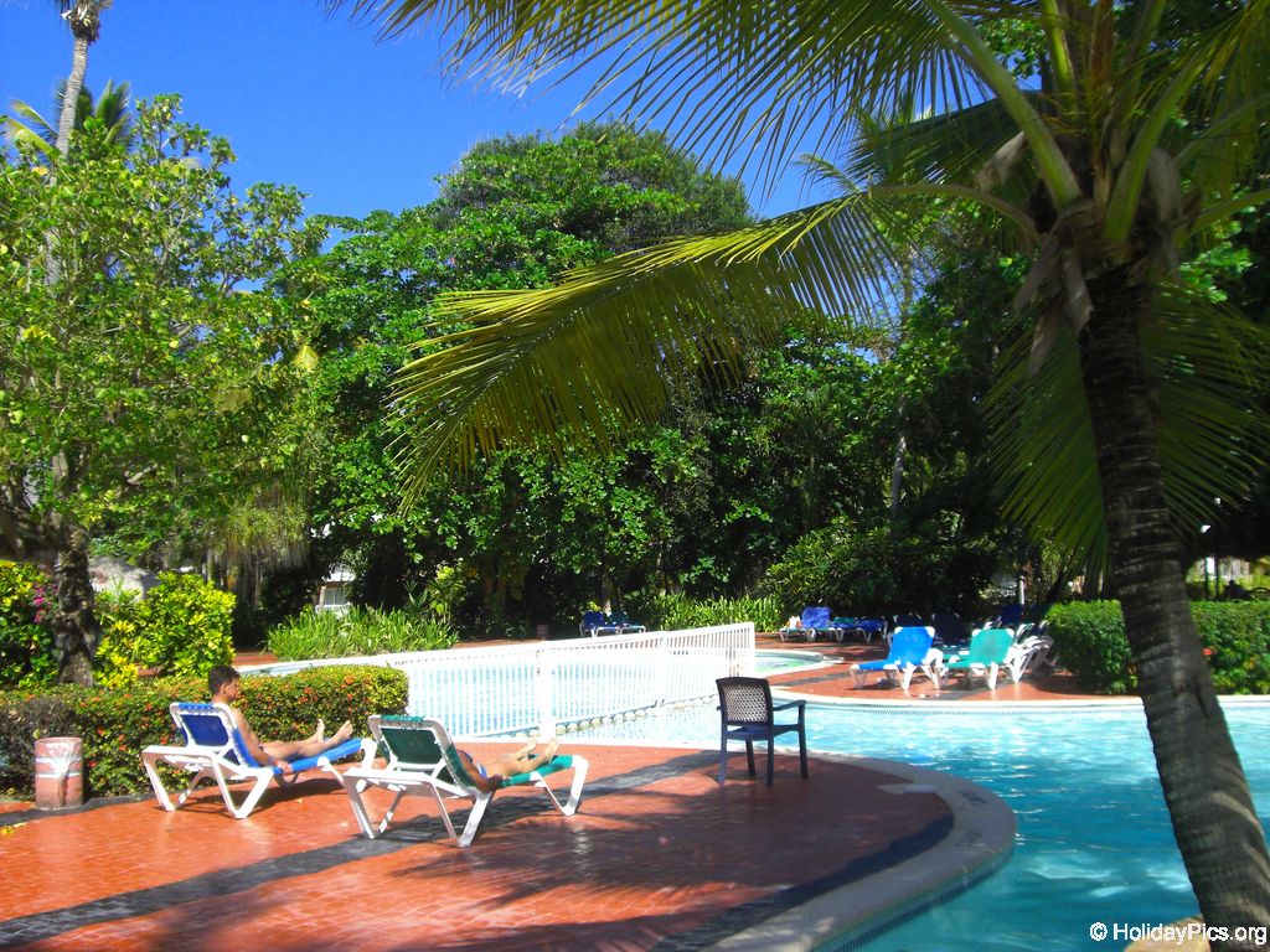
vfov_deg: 37.7
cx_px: 635
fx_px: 1394
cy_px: 476
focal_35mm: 38
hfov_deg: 49.0
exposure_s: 1/160
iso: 100
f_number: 8
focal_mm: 6.2
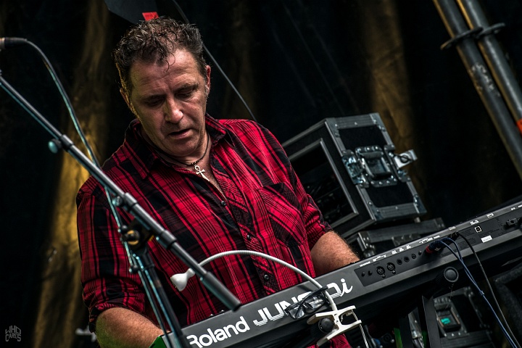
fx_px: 4350
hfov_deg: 6.9
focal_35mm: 300
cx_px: 261
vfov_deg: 4.6
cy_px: 174
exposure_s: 1/100
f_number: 8
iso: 160
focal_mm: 200
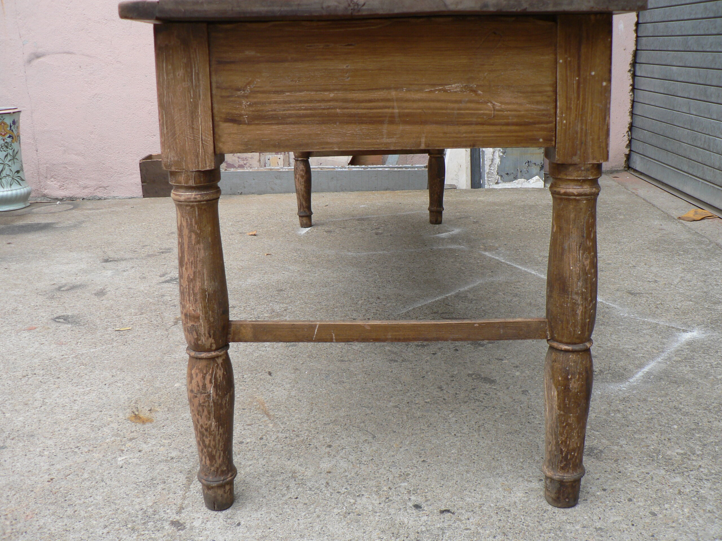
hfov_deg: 51.4
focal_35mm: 36
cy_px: 270
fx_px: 751
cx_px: 361
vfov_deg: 39.7
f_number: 2.8
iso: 80
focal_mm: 6
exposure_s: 1/125
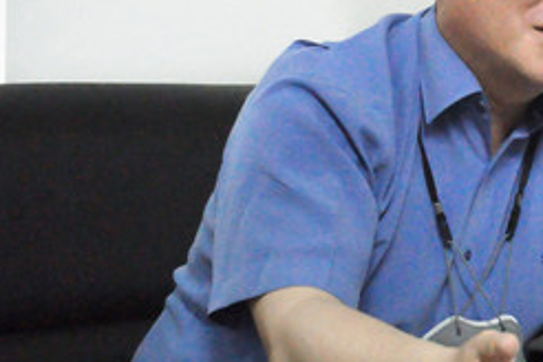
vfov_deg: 11.4
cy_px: 145
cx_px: 625
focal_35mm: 120
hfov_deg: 16.5
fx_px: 1810
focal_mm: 34
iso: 3200
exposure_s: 1/250
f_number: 5
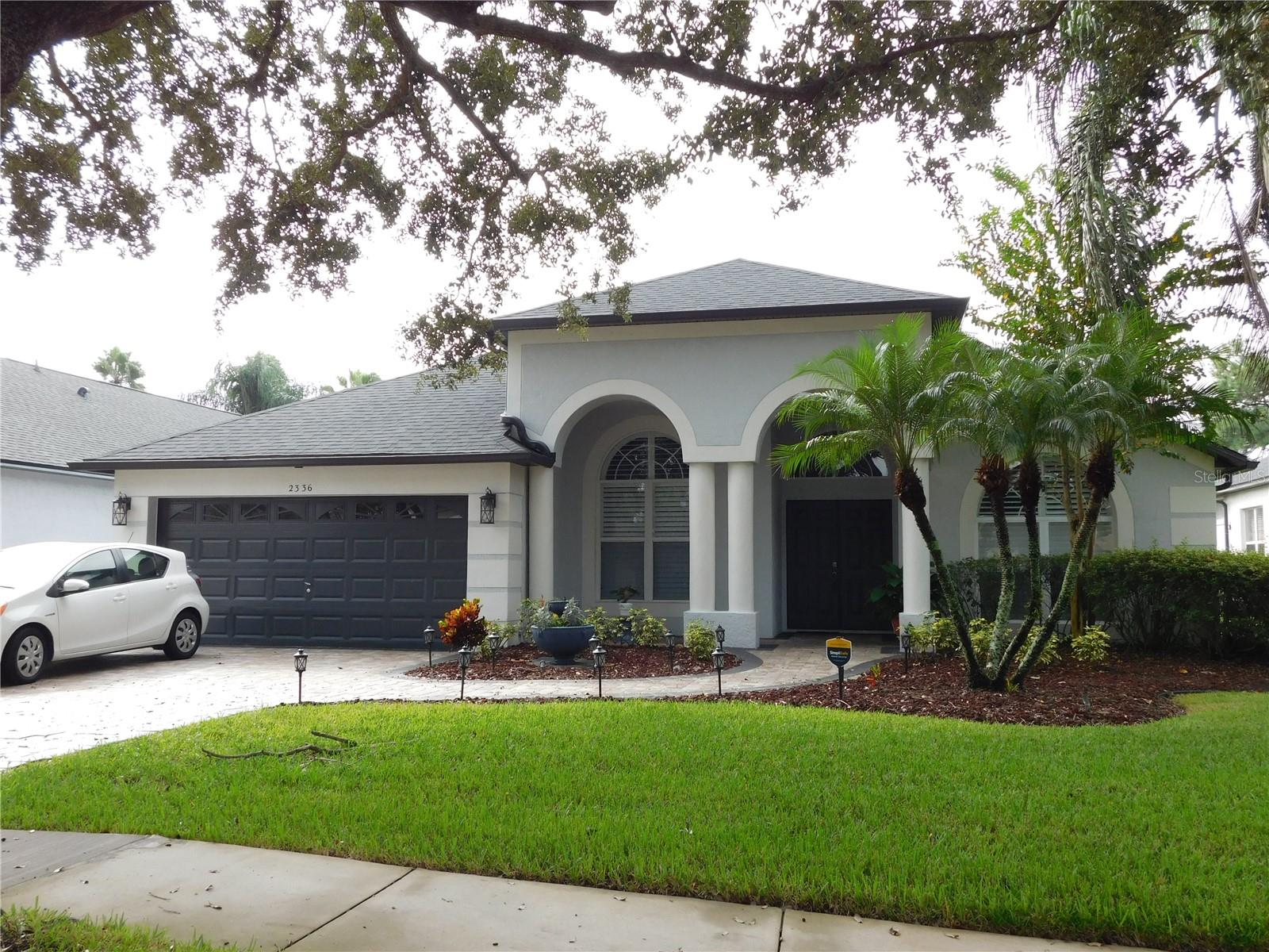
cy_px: 476
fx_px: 1100
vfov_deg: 46.8
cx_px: 634
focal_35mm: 30
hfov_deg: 60.0
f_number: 3.2
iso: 125
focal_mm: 5.3
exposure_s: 1/500
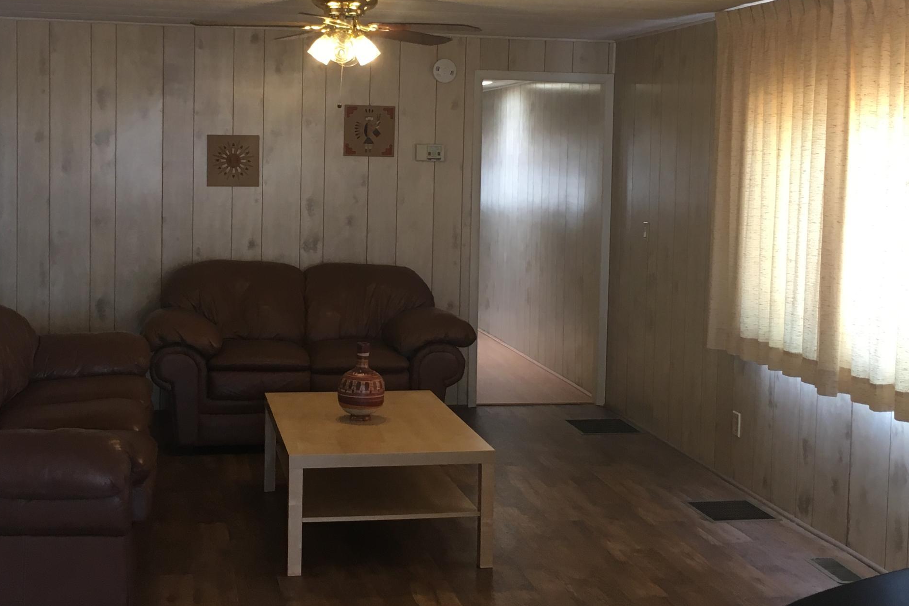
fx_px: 1212
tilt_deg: -3.0
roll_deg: -2.7
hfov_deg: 41.0
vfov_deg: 28.0
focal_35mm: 48
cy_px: 228
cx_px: 393
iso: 50
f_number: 2.2
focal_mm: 4.15
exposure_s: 1/30
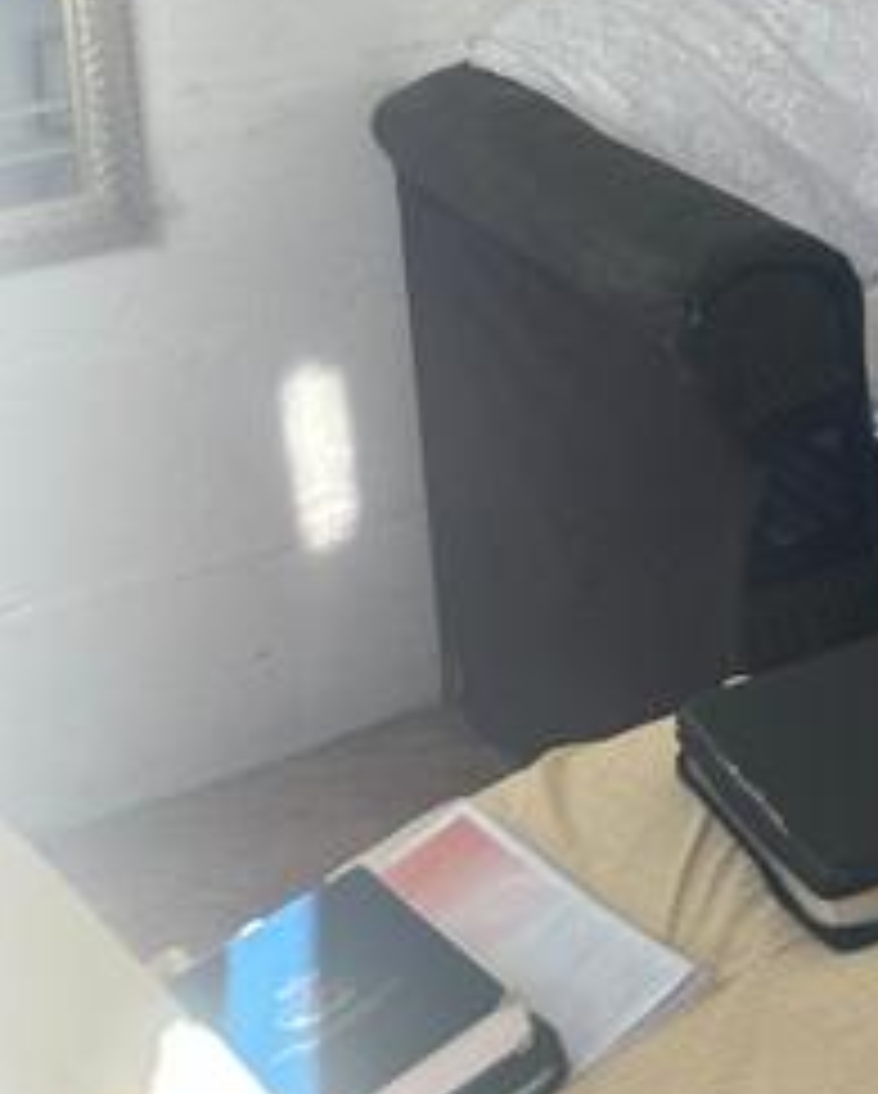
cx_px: 1724
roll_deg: +1.2
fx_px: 2496
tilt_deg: -4.5
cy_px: -230
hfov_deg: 15.9
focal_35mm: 77
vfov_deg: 22.7
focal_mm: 6.86
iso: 64
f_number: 1.78
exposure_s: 1/234
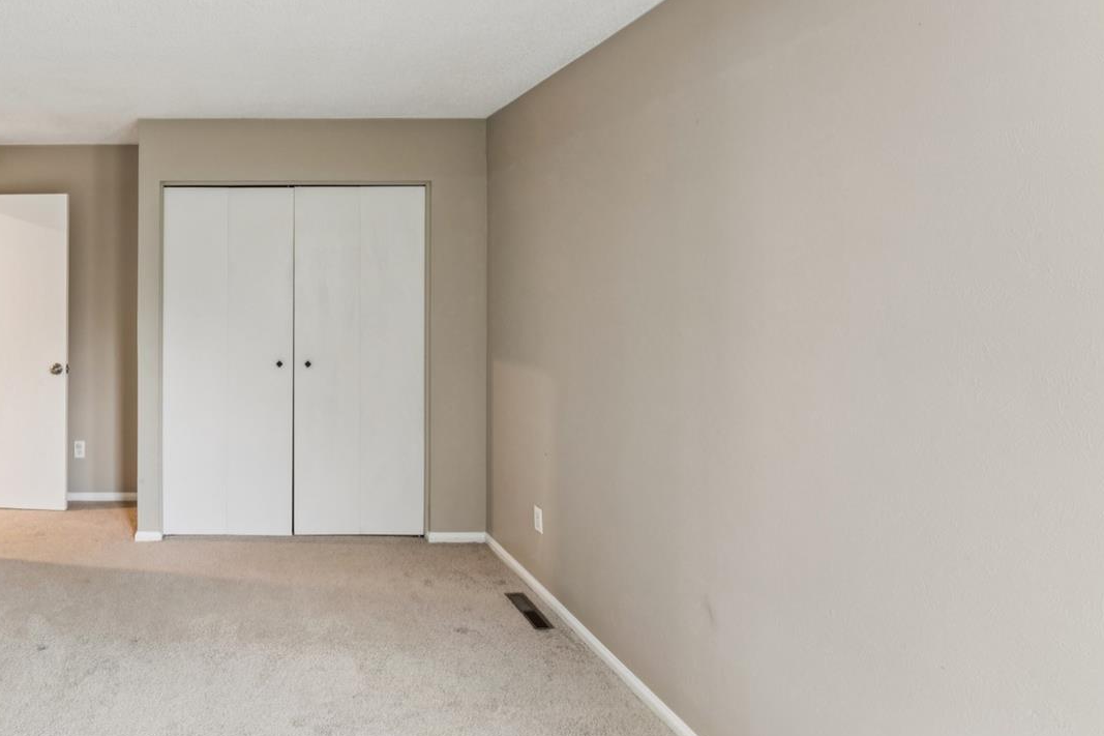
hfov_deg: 75.8
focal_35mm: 21
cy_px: 300
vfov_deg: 59.1
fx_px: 644
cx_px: 287
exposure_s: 5
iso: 125
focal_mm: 14
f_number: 22
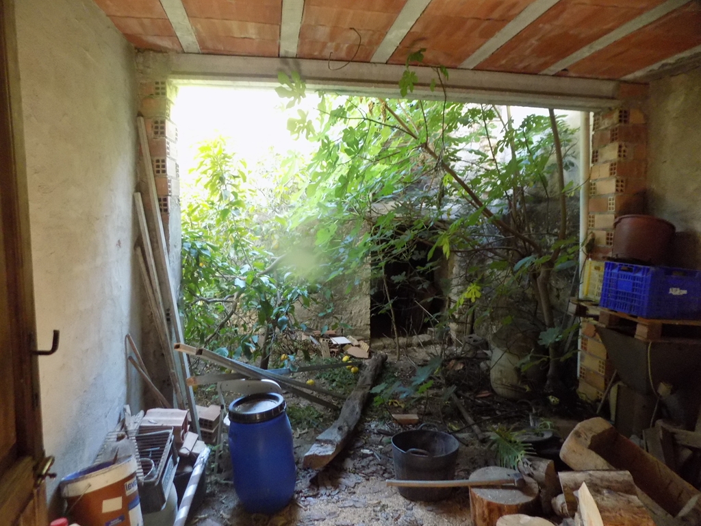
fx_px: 466
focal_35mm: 23
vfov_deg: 58.9
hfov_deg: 73.9
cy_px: 263
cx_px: 350
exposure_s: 1/30
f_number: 3.1
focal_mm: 4
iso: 360
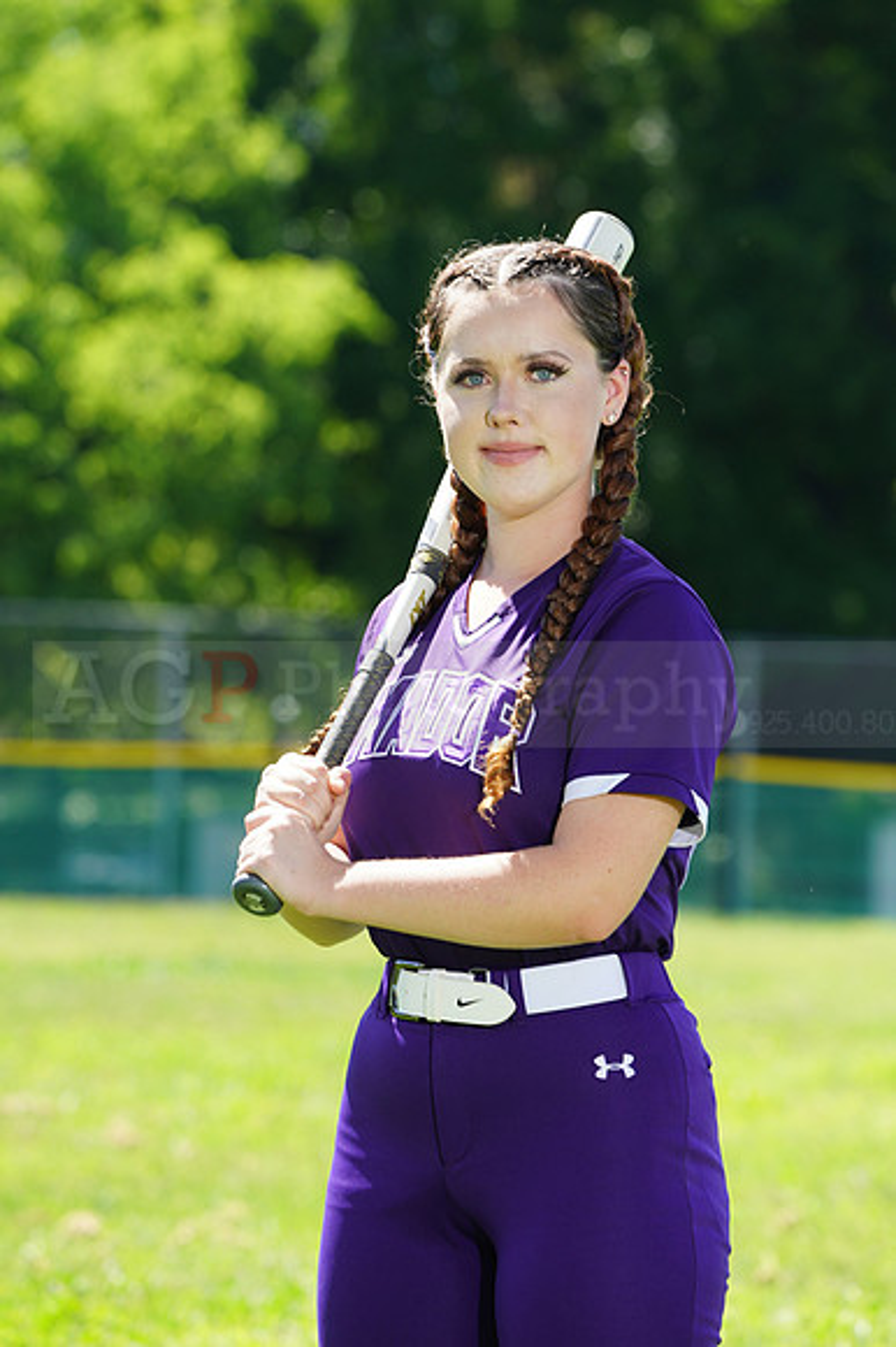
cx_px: 448
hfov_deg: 4.7
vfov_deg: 7.0
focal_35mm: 294
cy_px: 674
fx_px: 10988
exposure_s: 1/125
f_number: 10
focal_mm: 294
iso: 200
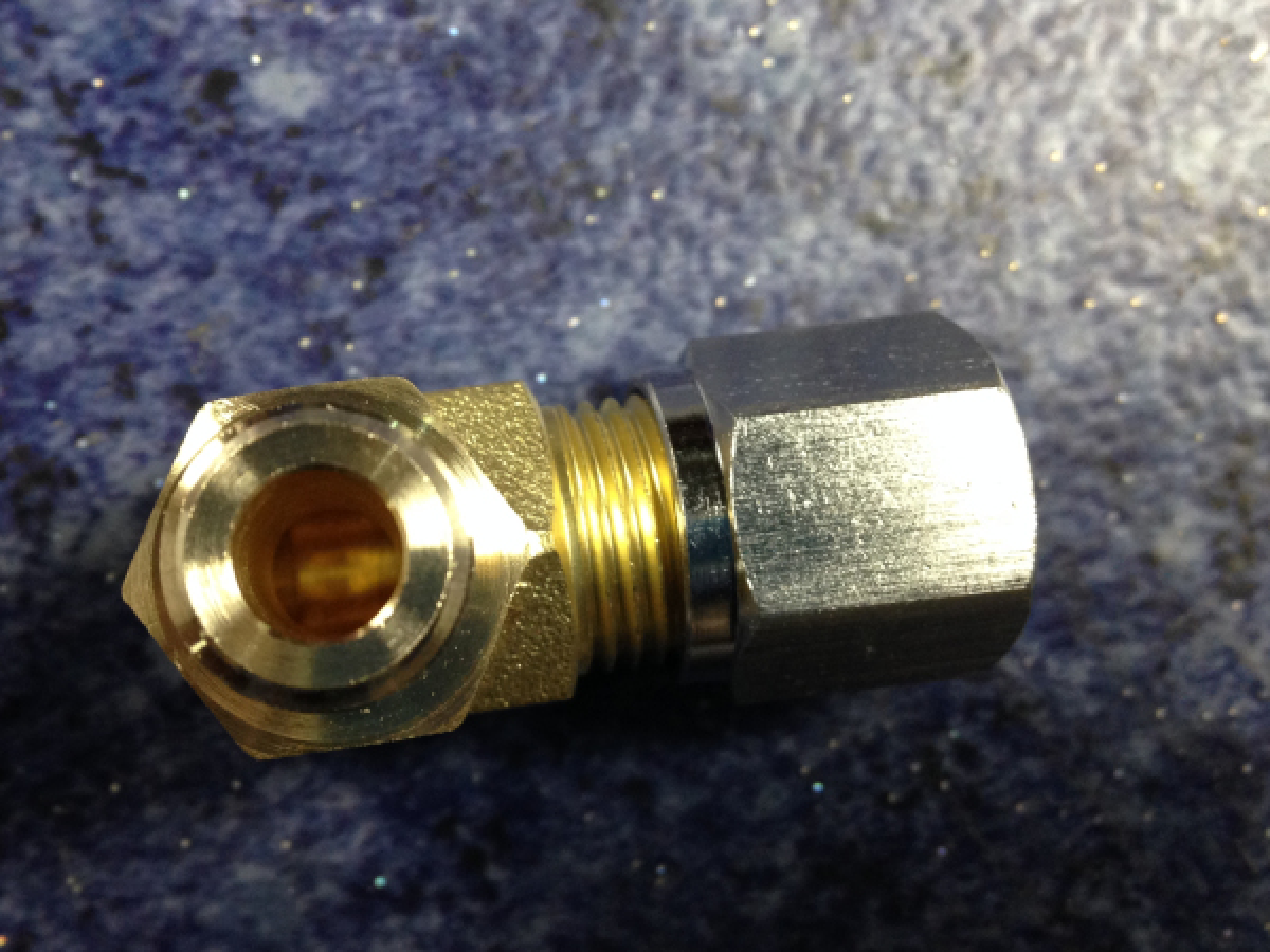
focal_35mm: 44
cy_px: 461
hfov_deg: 42.6
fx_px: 1614
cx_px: 466
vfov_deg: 32.9
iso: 160
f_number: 2.4
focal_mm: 4.12
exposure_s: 1/20
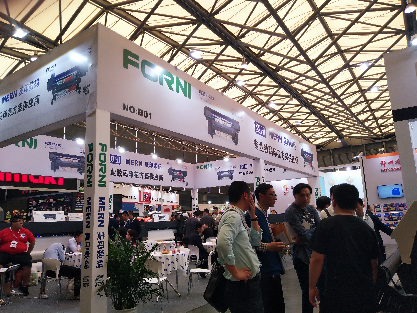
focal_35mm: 26
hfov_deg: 67.3
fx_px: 313
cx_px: 208
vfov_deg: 53.1
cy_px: 156
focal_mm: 3.88
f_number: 2
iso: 64
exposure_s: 1/100
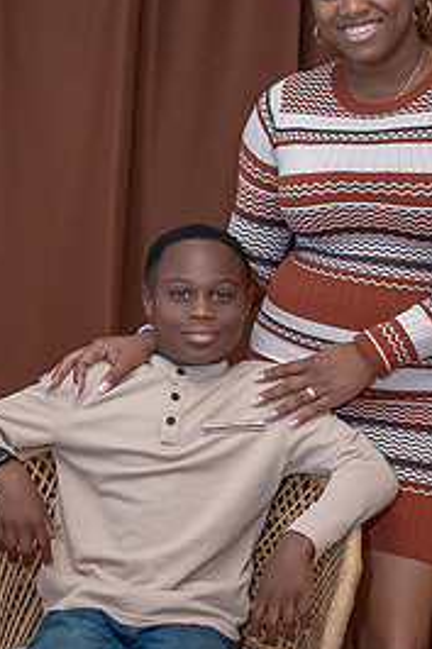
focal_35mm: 88
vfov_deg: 23.1
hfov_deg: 15.5
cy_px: 405
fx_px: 1586
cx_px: 234
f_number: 2
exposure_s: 1/160
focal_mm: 35
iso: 800
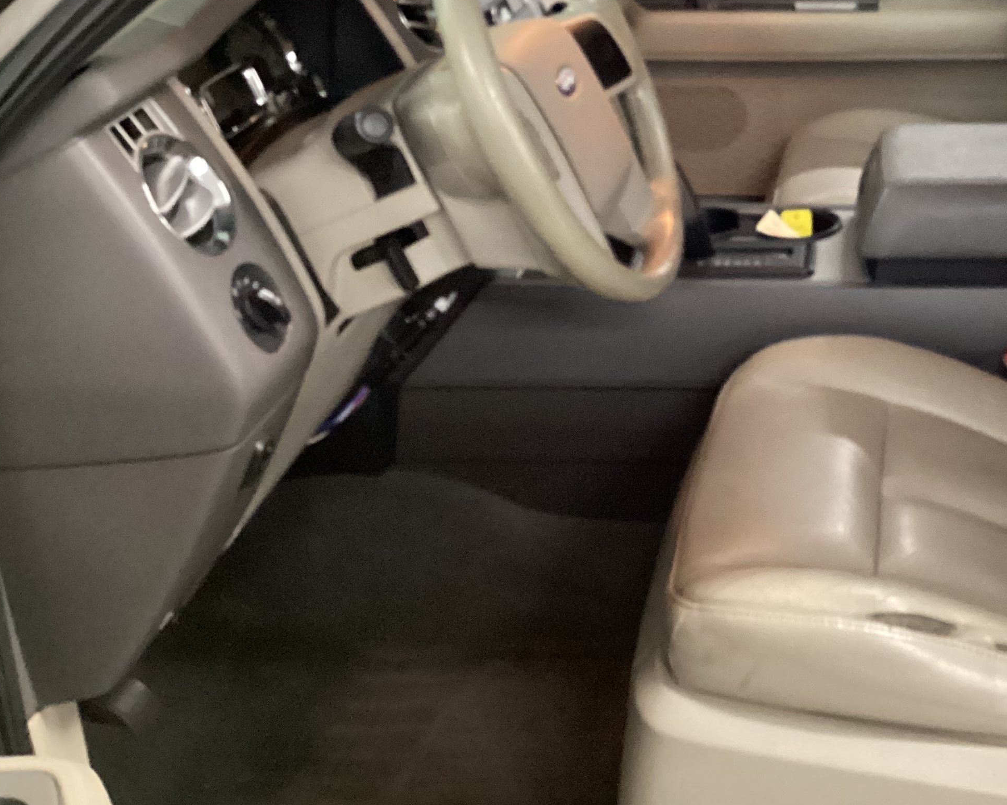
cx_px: 833
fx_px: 1520
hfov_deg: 35.3
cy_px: 180
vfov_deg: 29.1
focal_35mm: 51
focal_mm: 3.3
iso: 640
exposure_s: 1/30
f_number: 2.4
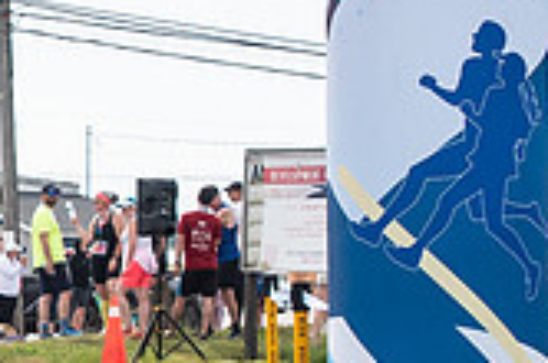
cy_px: 242
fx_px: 3191
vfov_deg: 6.5
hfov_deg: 9.5
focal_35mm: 210
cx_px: -288
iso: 800
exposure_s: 1/3200
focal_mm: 35
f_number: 4
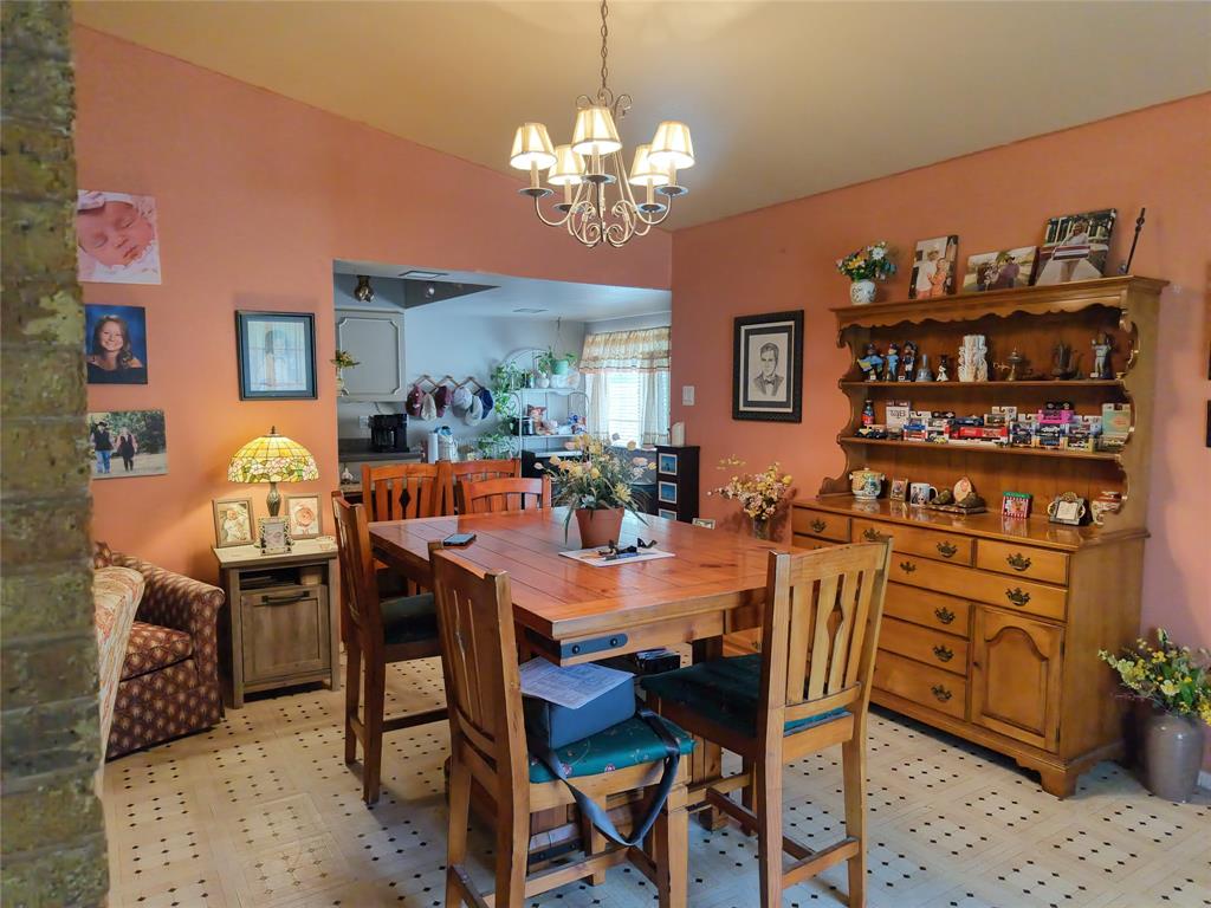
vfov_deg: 56.8
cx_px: 606
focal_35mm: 24
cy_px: 454
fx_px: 840
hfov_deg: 71.6
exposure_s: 1/15
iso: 330
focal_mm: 8.67
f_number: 1.8
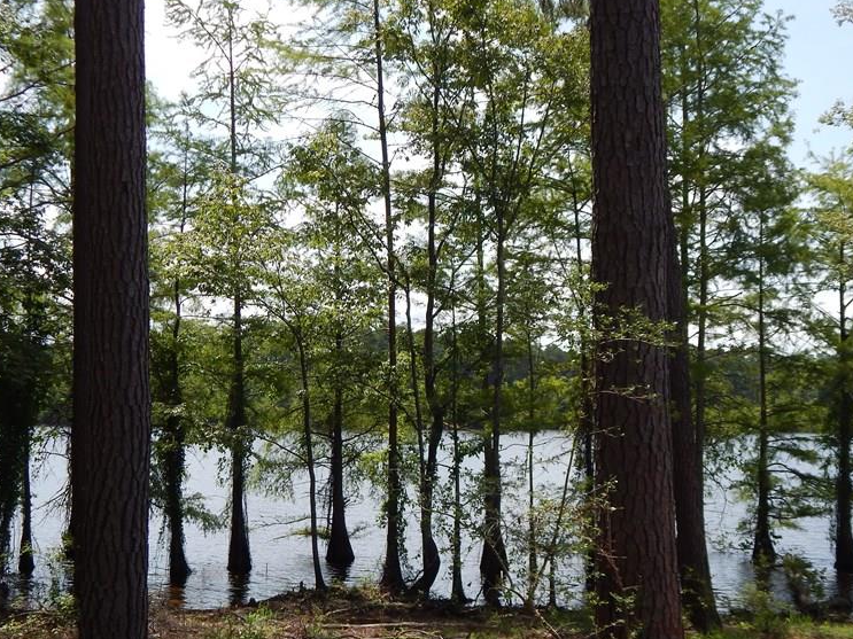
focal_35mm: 51
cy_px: 371
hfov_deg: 37.5
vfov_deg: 28.5
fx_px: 1257
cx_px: 462
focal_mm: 6.6
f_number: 3.4
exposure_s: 1/800
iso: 125
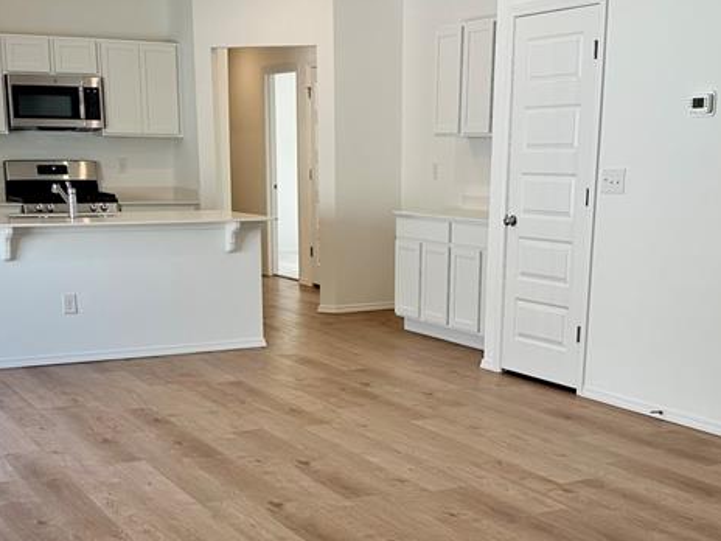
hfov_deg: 36.2
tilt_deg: -15.0
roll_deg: +0.0
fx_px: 1104
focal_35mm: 53
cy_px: 442
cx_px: 345
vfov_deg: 26.9
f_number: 1.78
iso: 64
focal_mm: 6.86
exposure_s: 1/160
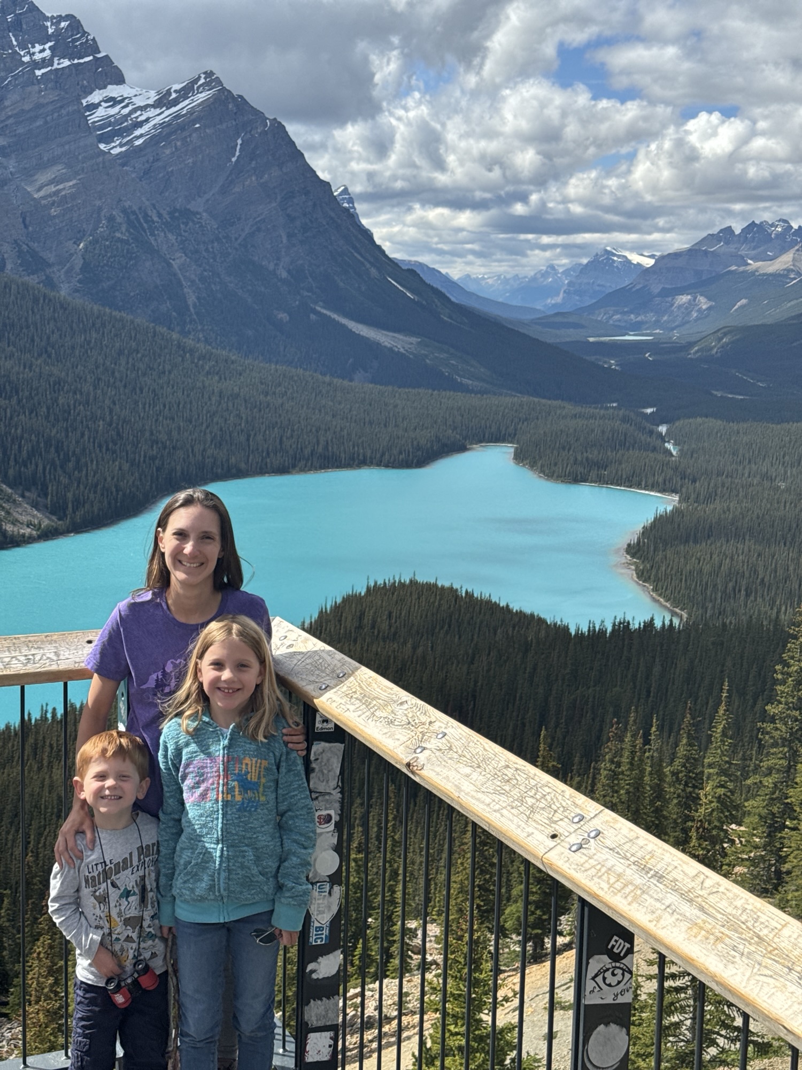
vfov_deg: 39.7
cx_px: 401
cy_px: 535
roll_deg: -0.9
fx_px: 1483
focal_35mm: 48
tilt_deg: -9.6
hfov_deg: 30.3
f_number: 1.78
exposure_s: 1/4608
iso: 64
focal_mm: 6.76
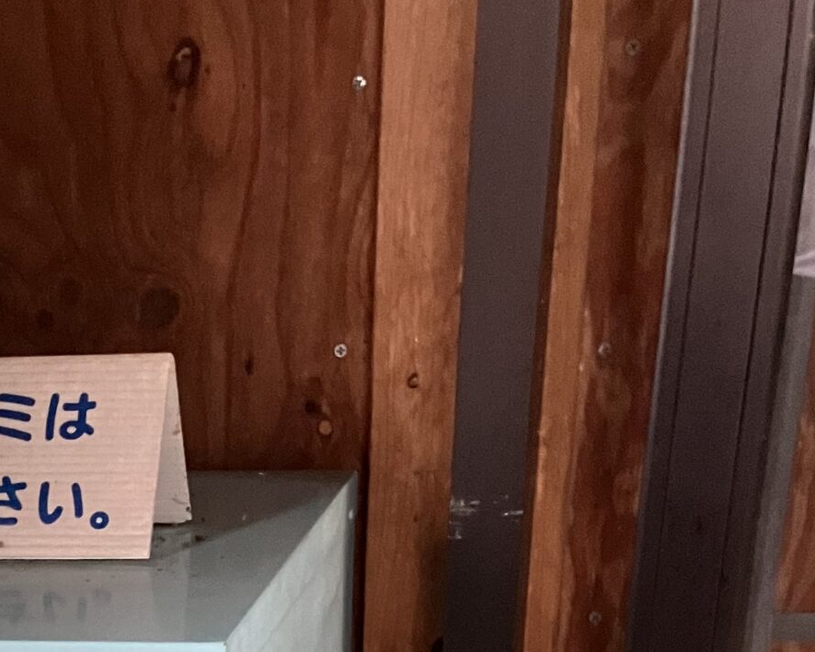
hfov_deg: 23.1
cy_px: 1170
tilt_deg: -27.6
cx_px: -1
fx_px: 1906
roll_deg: +4.1
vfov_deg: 16.3
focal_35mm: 79
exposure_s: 1/60
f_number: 1.8
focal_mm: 3.99
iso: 320
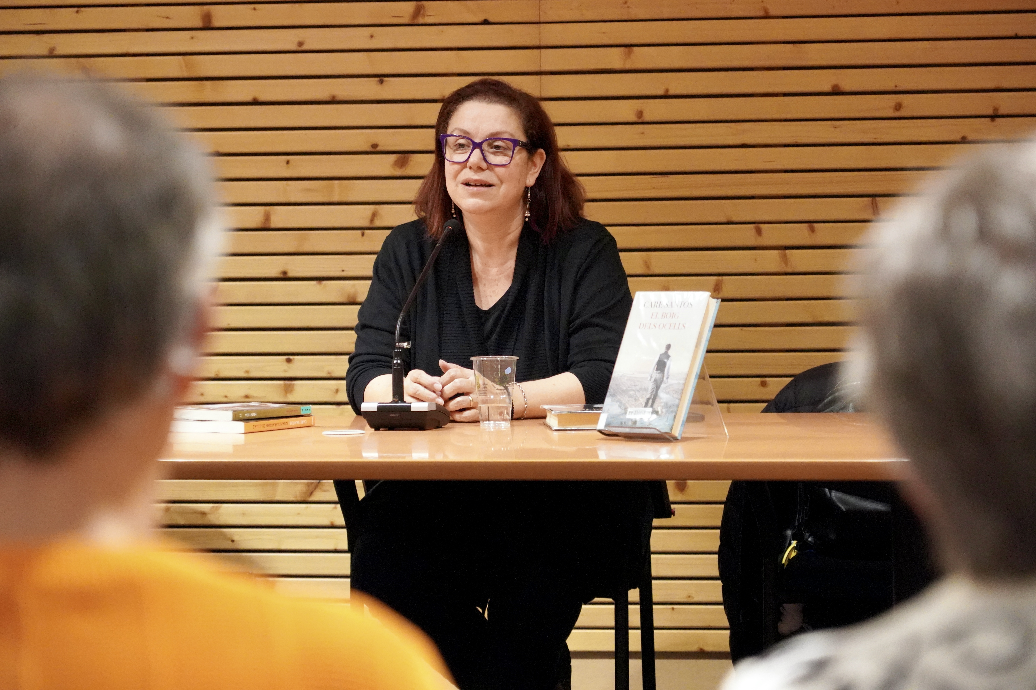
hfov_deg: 14.8
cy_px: 345
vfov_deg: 9.9
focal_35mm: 139
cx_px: 518
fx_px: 4000
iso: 12800
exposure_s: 1/160
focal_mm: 139
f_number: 6.3
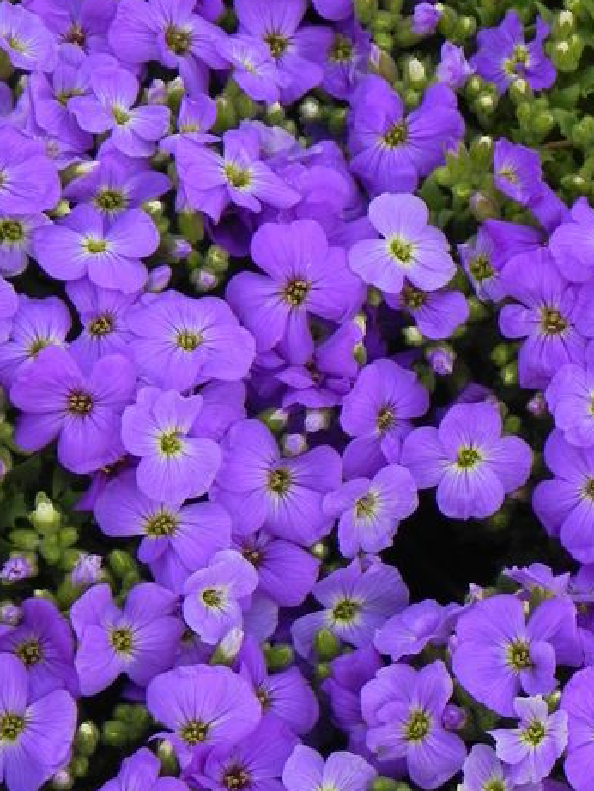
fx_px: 5123
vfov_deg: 8.8
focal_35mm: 224
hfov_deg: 6.6
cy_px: 335
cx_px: 251
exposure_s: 1/250
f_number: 5
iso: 160
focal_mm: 23
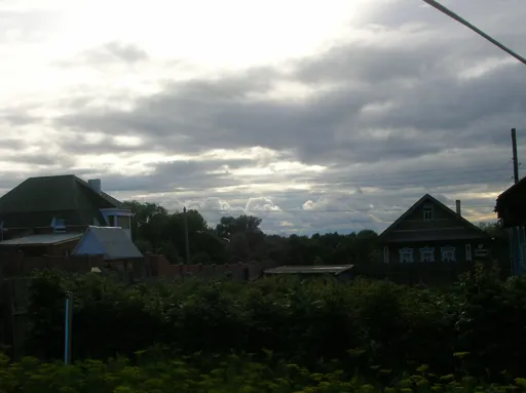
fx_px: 698
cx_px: 263
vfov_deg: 31.5
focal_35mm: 46
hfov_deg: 41.3
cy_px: 196
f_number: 5.4
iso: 50
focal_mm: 7.7
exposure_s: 1/370
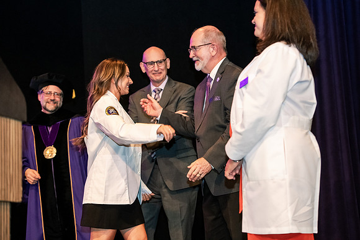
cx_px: 180
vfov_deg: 15.2
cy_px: 120
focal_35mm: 90
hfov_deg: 22.6
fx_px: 900
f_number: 3.5
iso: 3200
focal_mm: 90
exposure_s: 1/200
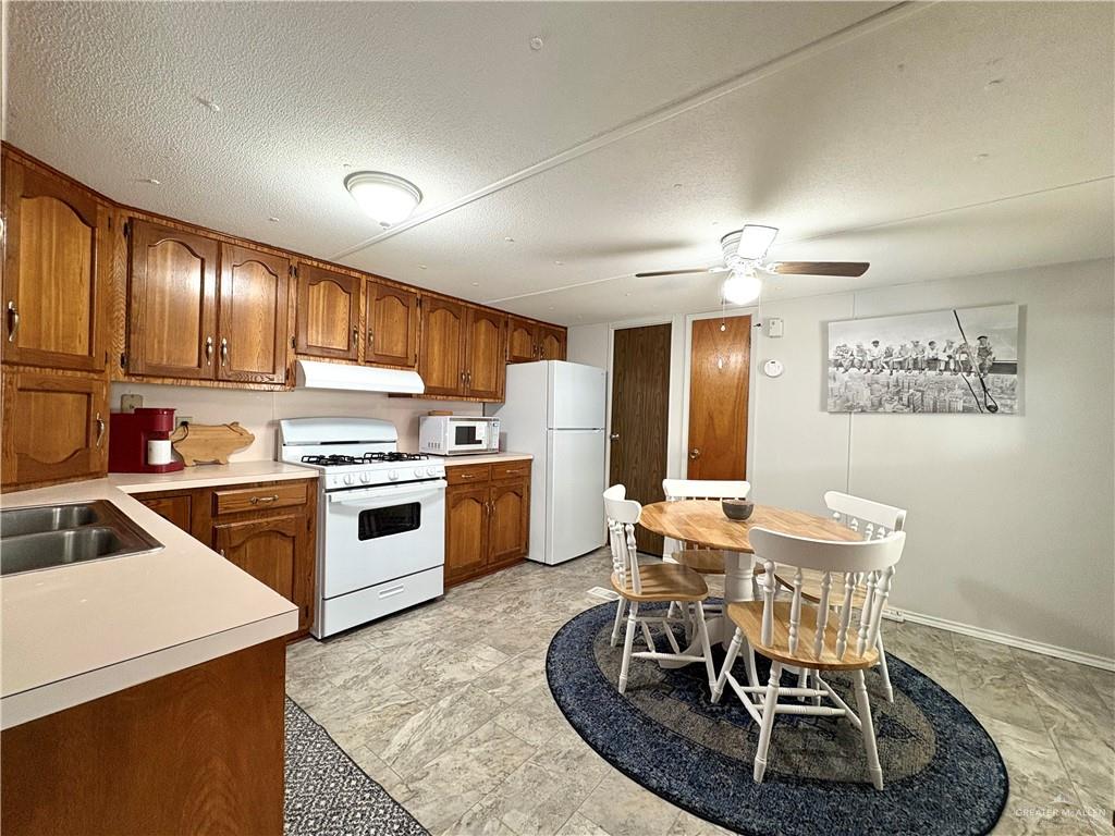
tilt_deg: +0.5
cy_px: 418
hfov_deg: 102.1
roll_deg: -1.9
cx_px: 558
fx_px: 451
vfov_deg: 85.7
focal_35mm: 14
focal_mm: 2.22
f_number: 2.2
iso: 200
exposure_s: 1/60
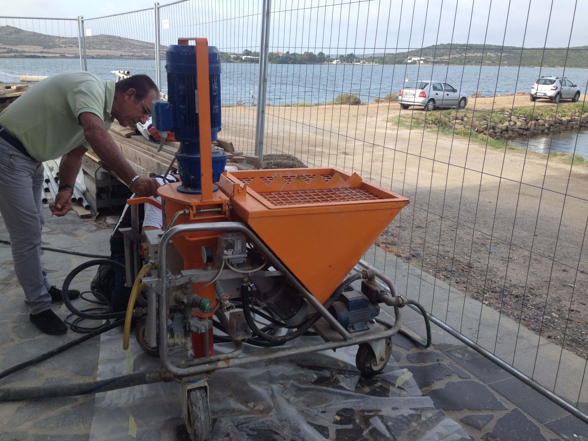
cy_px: 220
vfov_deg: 40.7
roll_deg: -1.5
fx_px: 595
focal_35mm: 35
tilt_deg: -19.6
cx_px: 294
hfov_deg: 52.6
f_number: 2.4
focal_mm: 4.28
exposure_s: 1/717
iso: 50
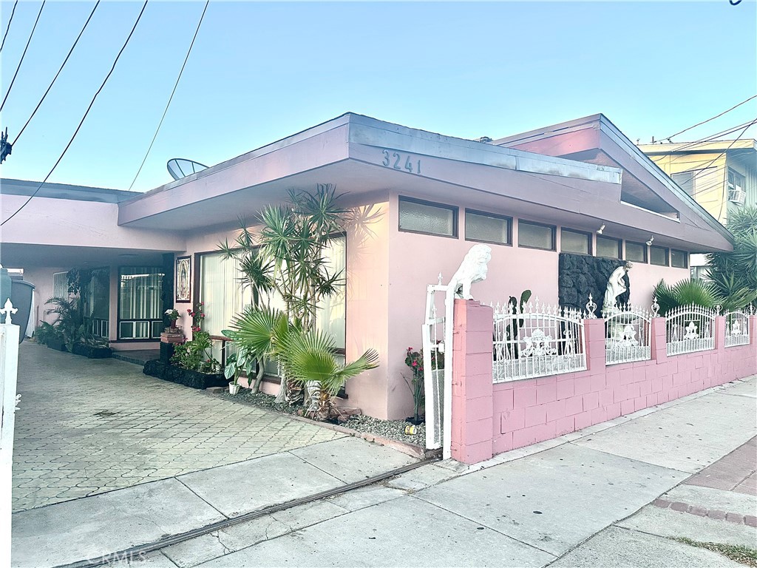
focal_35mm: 24
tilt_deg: +1.8
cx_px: 378
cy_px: 284
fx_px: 525
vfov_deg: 56.8
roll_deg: -0.2
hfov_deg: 71.6
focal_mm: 6.86
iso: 80
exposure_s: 1/650
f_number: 1.78
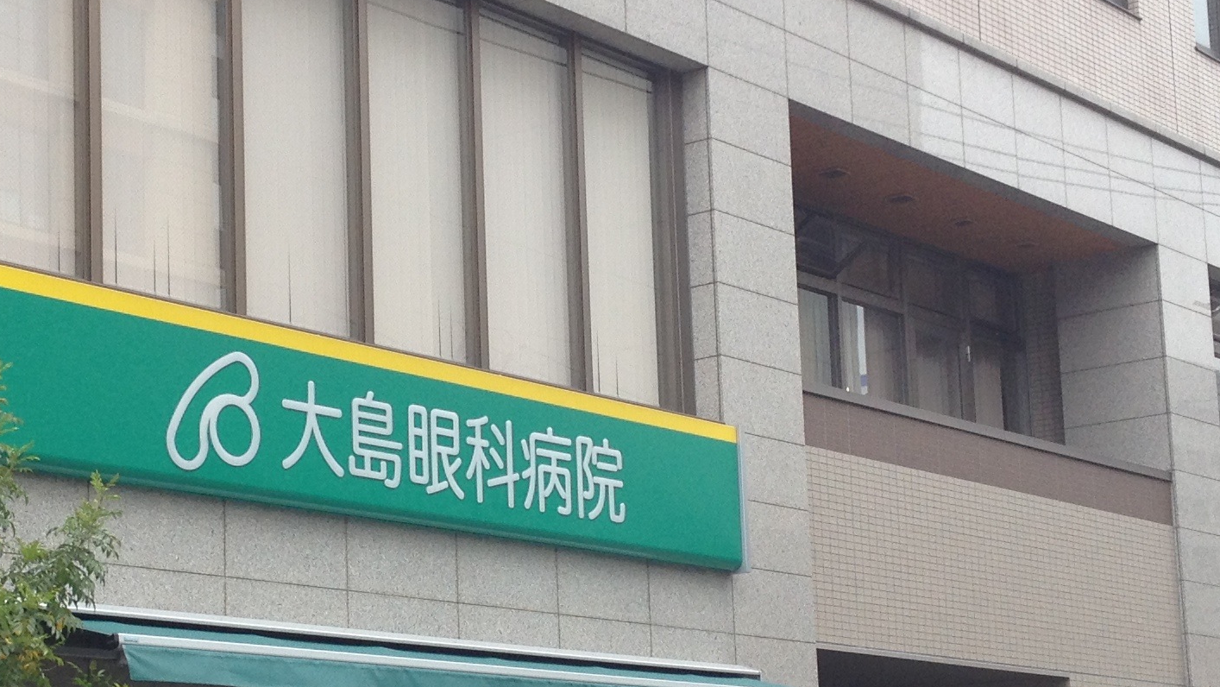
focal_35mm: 88
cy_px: 458
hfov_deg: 24.1
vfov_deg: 13.7
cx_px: 491
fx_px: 2847
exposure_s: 1/325
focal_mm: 4.28
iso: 50
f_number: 2.4
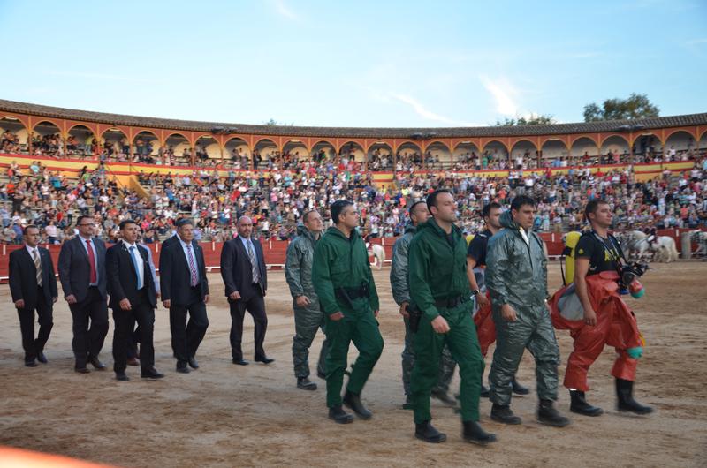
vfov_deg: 31.8
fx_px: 823
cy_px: 234
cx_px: 354
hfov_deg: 46.5
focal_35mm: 42
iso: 250
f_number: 4
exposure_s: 1/80
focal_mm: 28
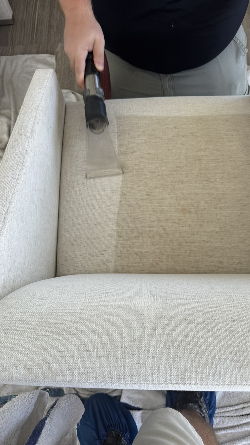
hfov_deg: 42.9
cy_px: 226
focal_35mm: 27
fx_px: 318
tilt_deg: -71.5
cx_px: 116
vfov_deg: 69.8
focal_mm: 6.76
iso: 100
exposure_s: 1/121
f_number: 1.78
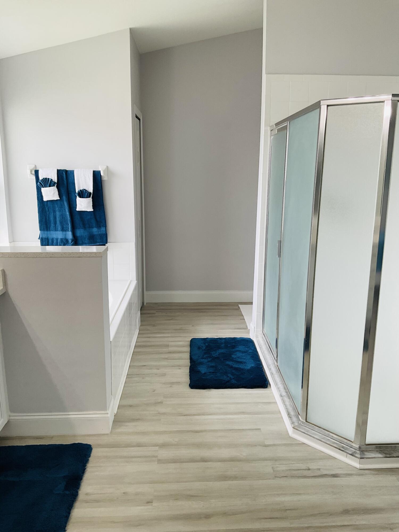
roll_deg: -1.1
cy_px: 266
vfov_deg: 61.7
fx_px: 446
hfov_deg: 48.2
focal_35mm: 29
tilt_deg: -11.9
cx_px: 200
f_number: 1.8
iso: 40
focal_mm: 3
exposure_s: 1/120
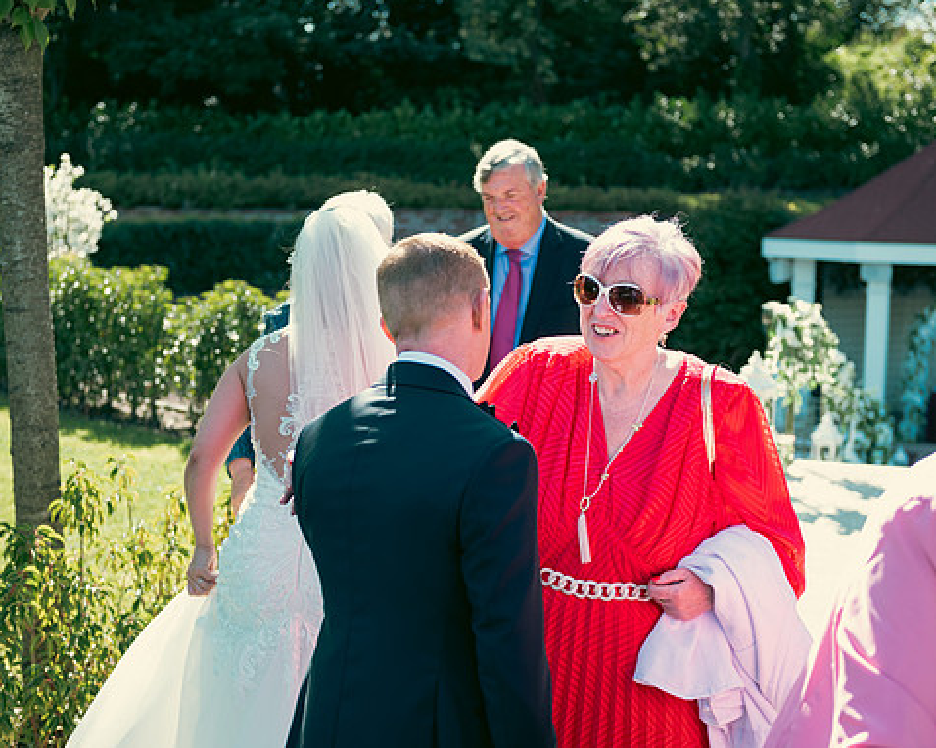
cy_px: 371
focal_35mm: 57
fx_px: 1578
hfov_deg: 33.0
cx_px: 468
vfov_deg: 26.7
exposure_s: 1/320
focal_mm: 50
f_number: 3.5
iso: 125
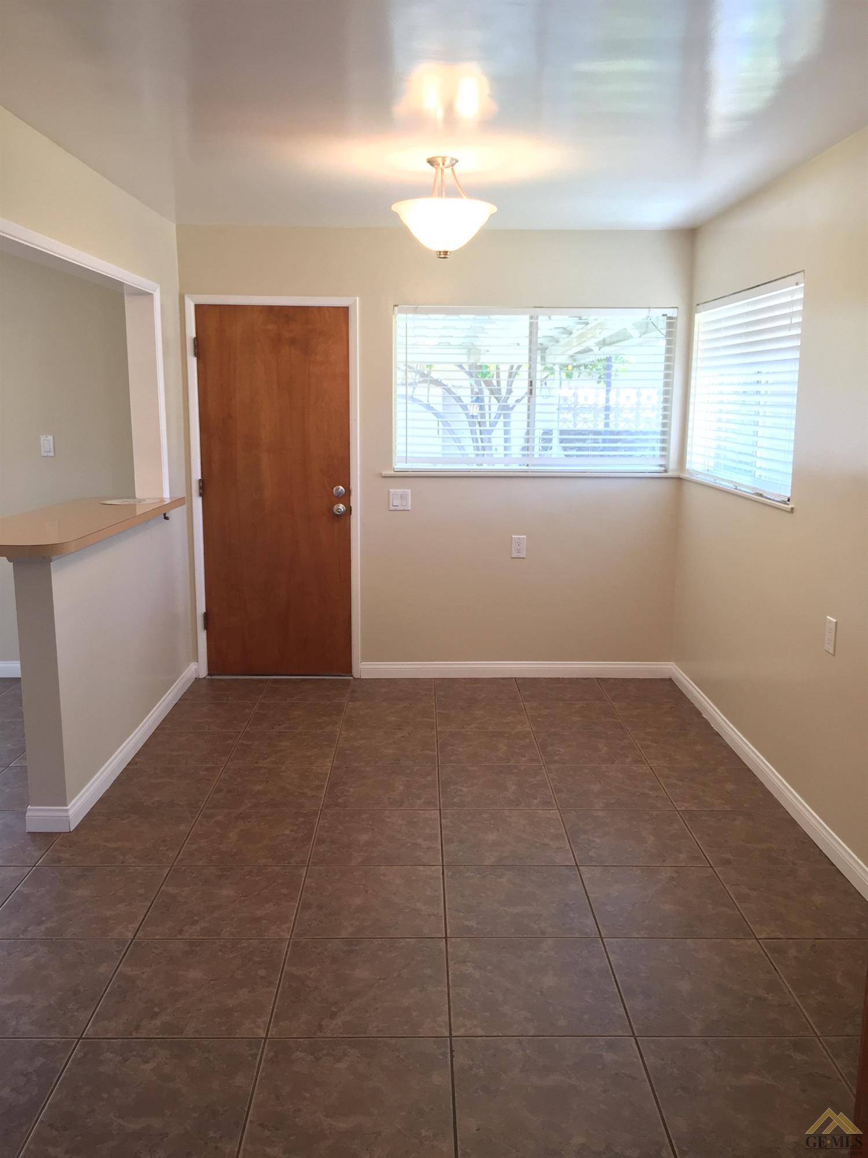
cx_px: 434
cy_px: 579
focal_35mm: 29
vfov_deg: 61.7
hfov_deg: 48.2
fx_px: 970
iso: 80
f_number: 2.2
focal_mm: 4.15
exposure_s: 1/30
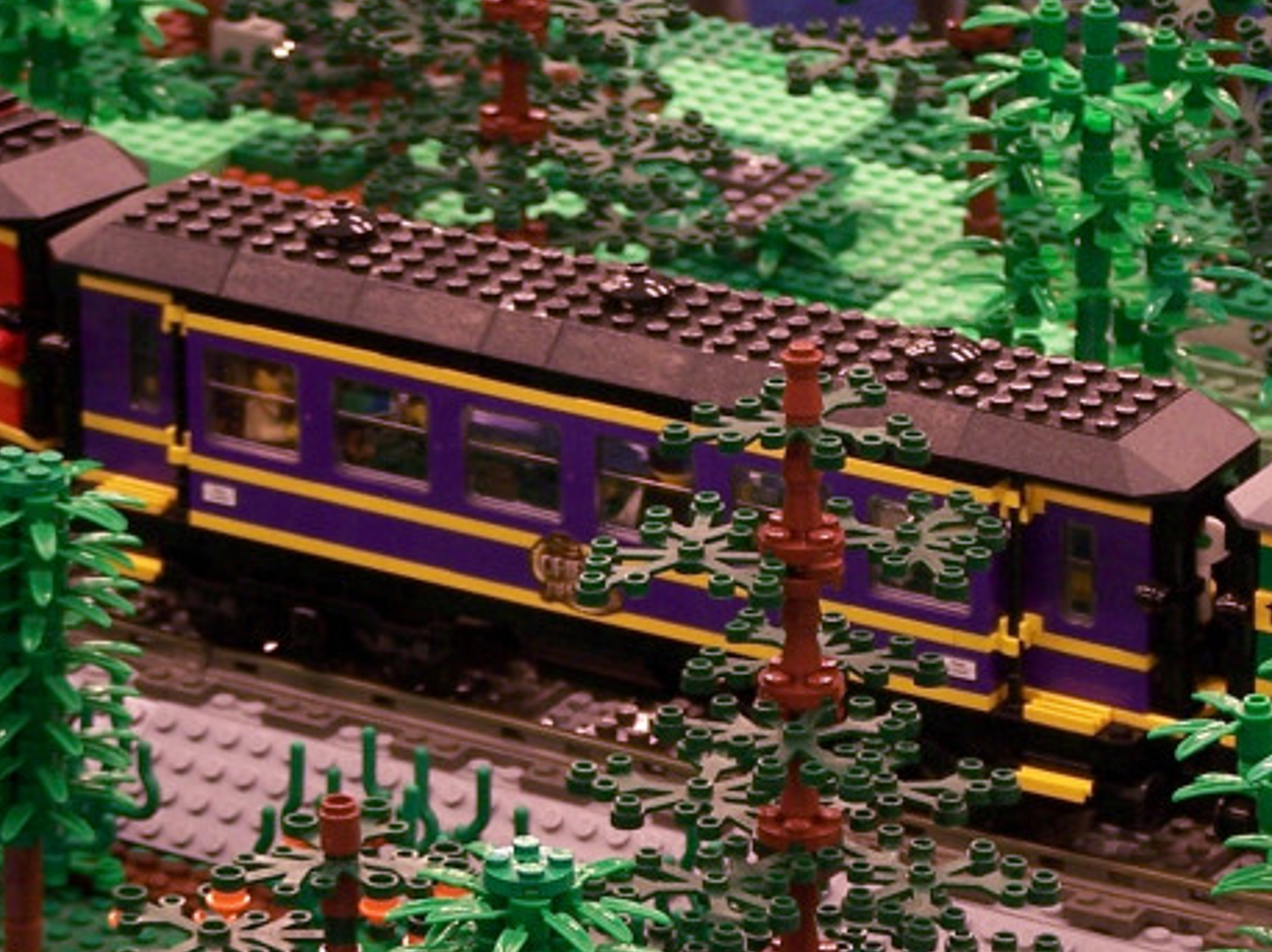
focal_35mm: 235
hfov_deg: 8.4
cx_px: 1028
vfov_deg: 6.3
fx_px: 8631
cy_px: 630
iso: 80
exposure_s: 1/2
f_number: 3.2
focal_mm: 17.5
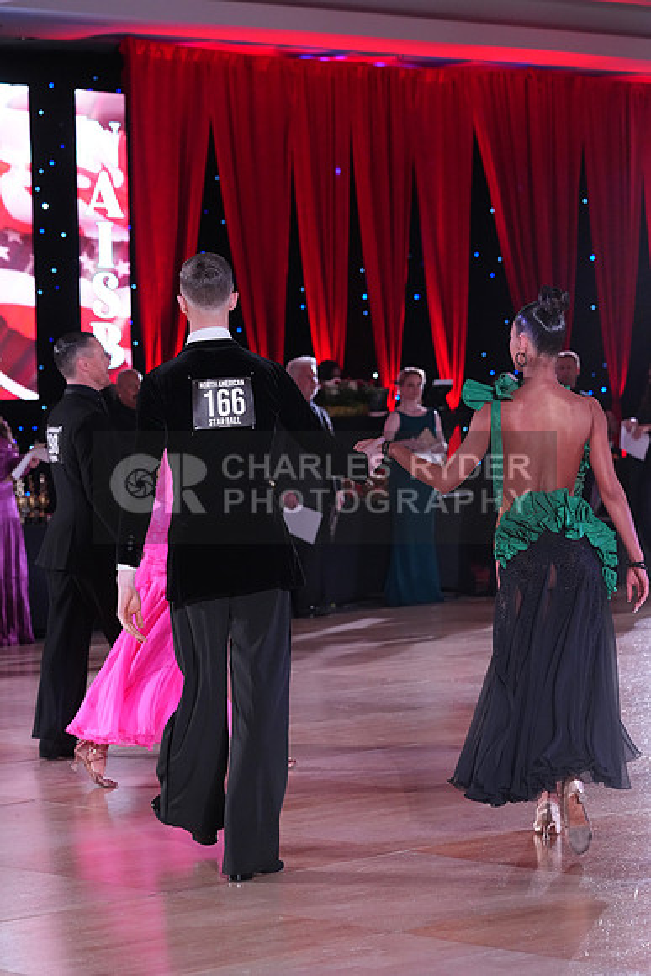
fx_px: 2629
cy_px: 488
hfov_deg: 14.1
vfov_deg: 21.0
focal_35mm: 97
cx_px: 326
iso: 3200
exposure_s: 1/250
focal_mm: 97
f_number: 4.5
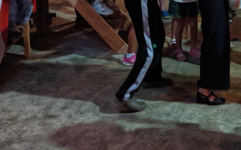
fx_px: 440
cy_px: -60
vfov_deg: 17.8
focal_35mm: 67
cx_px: 235
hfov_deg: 28.9
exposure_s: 1/24
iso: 281
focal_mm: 4.44
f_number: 1.8
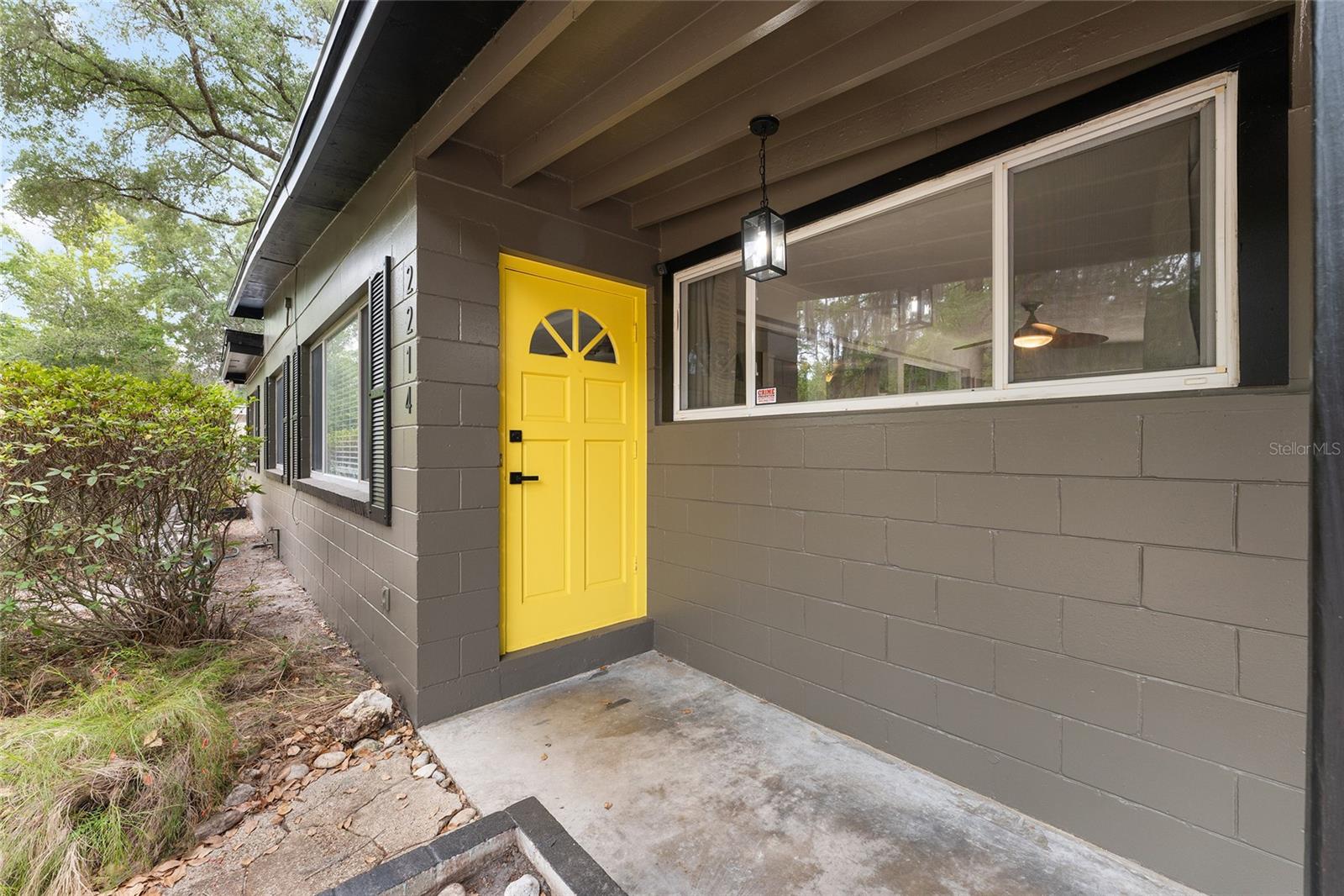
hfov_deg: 104.3
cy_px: 448
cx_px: 672
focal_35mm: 14
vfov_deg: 81.2
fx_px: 523
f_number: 7.1
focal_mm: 14
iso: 400
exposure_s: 1/60
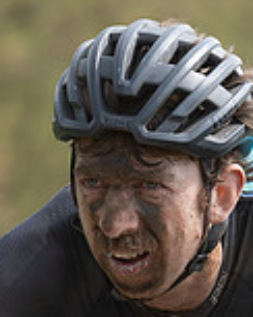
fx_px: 8103
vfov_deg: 2.2
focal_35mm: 864
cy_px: 282
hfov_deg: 1.8
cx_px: -13
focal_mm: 175
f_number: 3.5
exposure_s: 1/1000
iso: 200
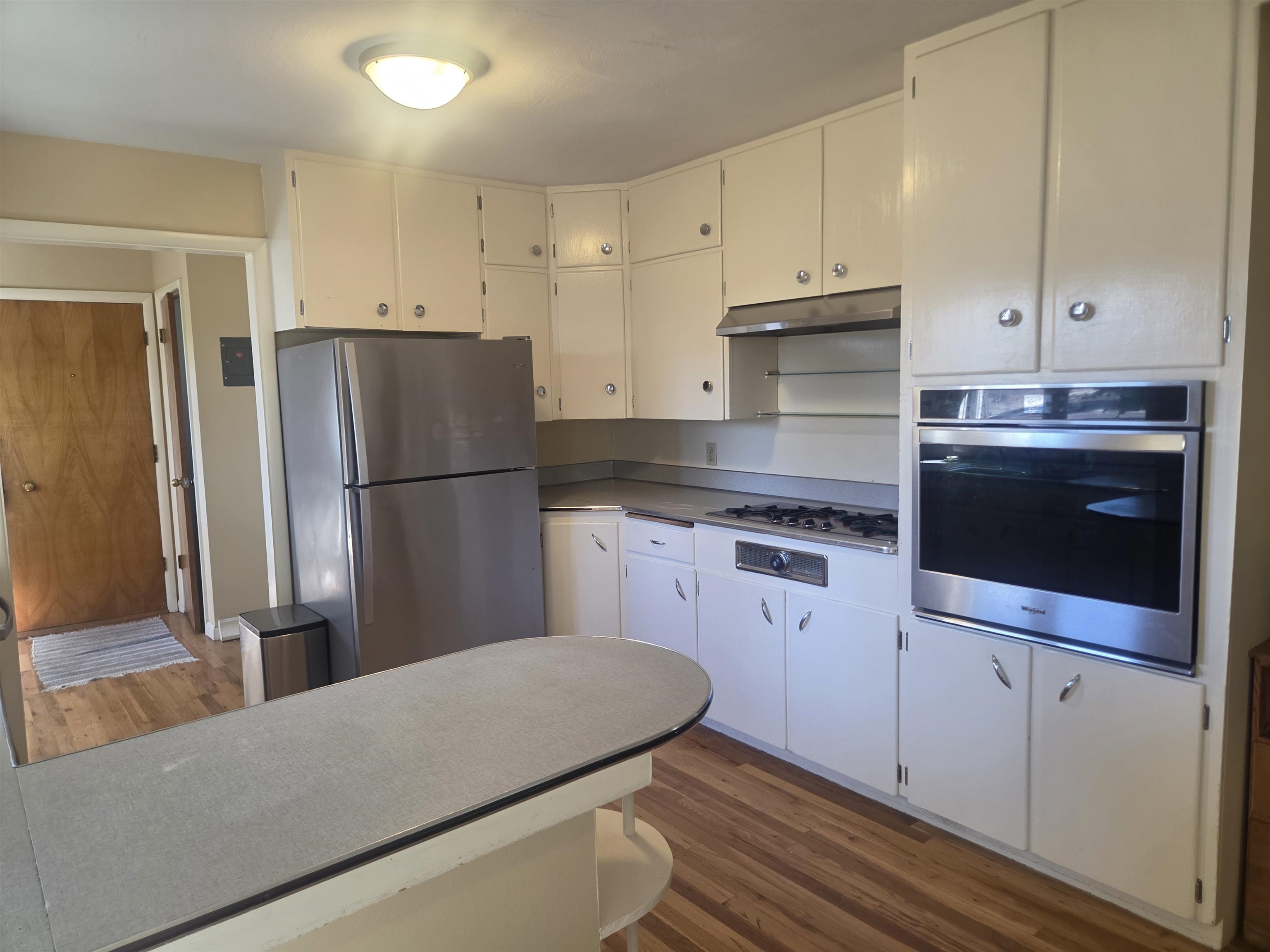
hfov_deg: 73.9
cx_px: 635
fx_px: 844
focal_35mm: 23
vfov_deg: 58.9
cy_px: 476
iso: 125
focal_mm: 5.4
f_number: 1.8
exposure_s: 1/120
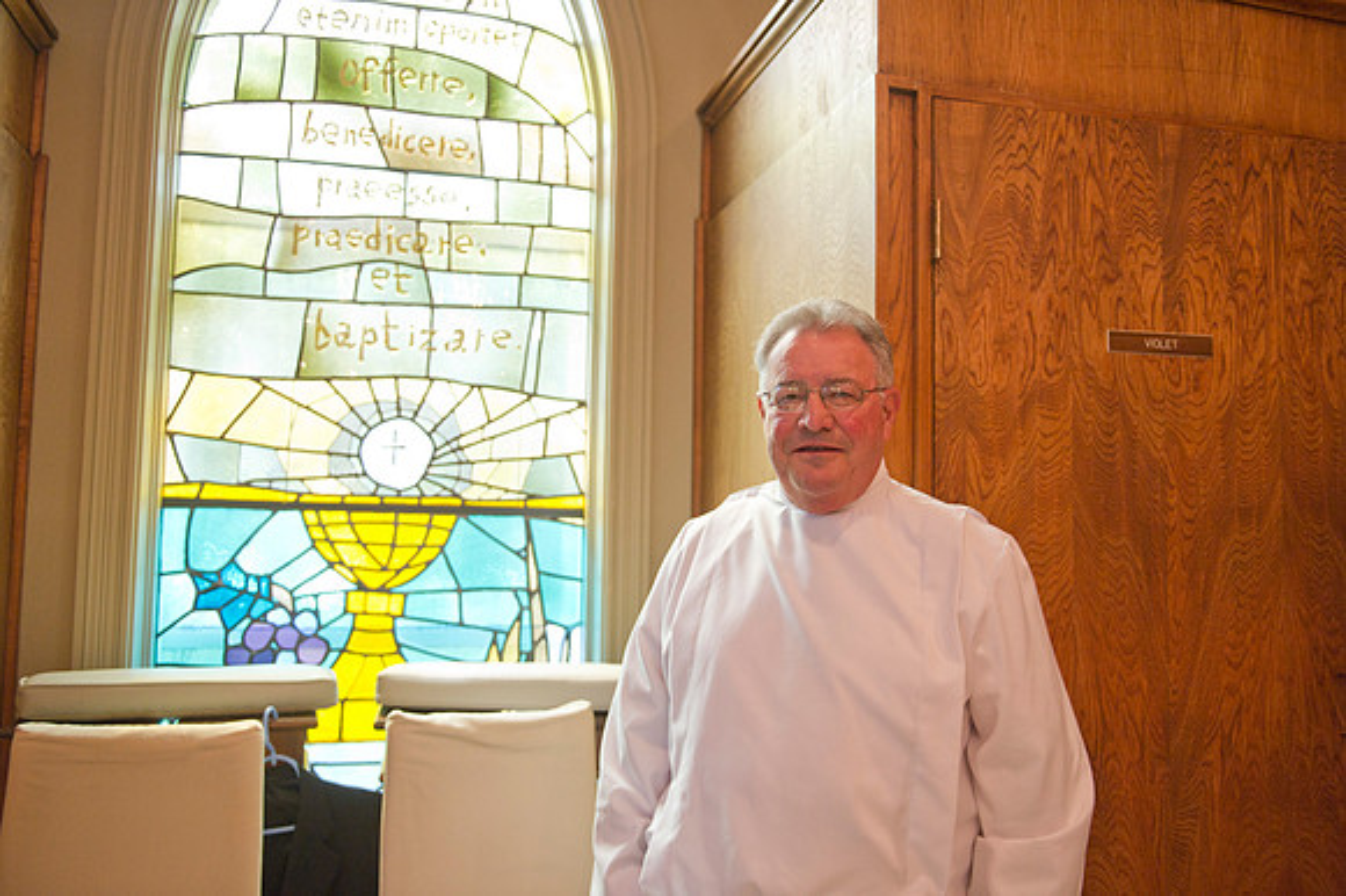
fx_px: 1084
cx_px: 673
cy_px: 448
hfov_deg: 63.7
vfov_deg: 44.9
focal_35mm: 29
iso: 2000
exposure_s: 1/160
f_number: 2.8
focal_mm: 29
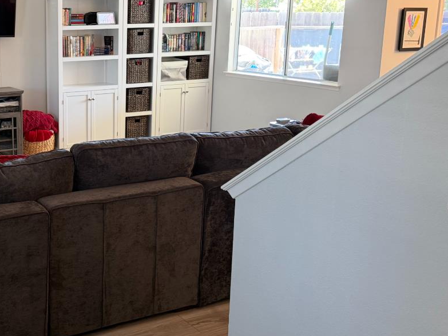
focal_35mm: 46
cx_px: 46
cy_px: 133
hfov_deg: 38.5
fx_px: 595
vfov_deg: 31.4
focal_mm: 6.76
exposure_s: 1/60
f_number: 1.78
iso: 320
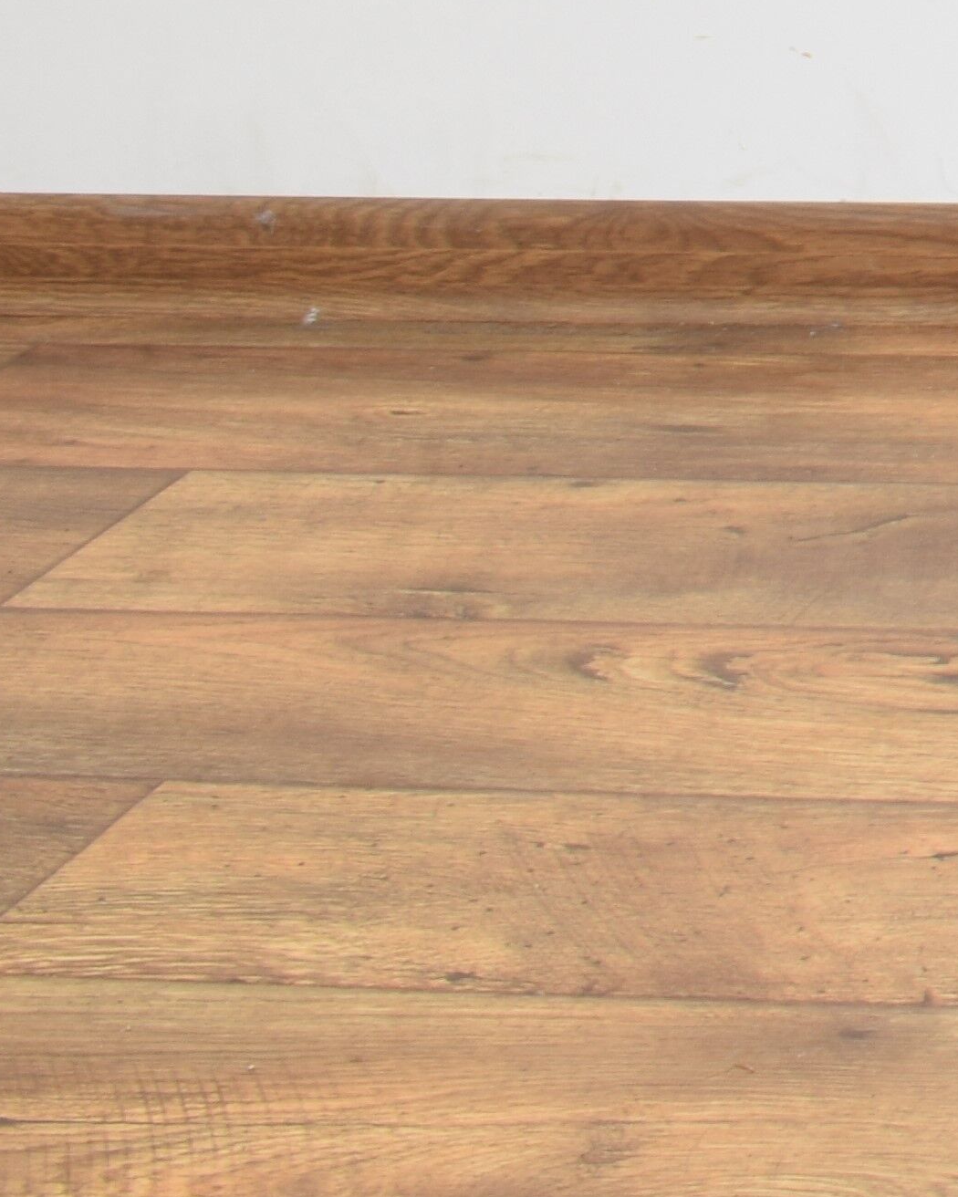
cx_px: 2701
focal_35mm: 135
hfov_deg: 9.4
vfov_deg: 13.5
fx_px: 4789
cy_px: -521
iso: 100
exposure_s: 3
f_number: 25
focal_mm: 21
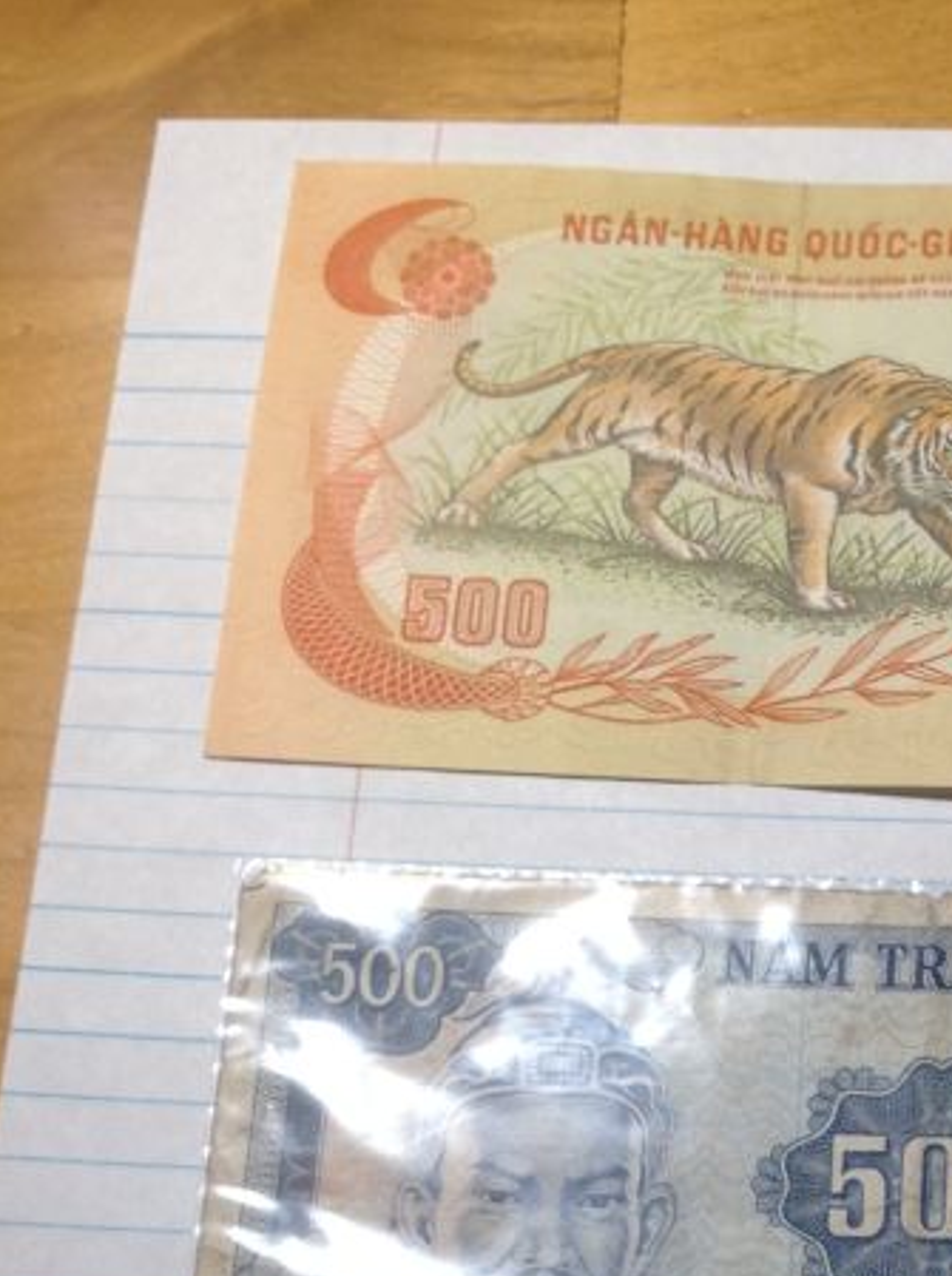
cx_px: 871
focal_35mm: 78
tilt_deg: -74.2
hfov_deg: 18.5
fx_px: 2870
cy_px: 1324
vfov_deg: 23.8
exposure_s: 1/30
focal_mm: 4.28
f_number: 2.4
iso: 50
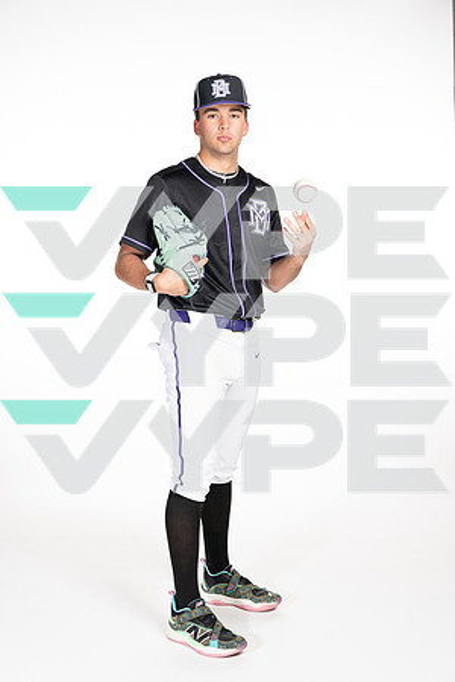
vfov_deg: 39.6
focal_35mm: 50
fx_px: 948
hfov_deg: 27.0
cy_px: 341
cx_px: 228
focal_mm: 50
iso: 250
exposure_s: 1/250
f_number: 5.6
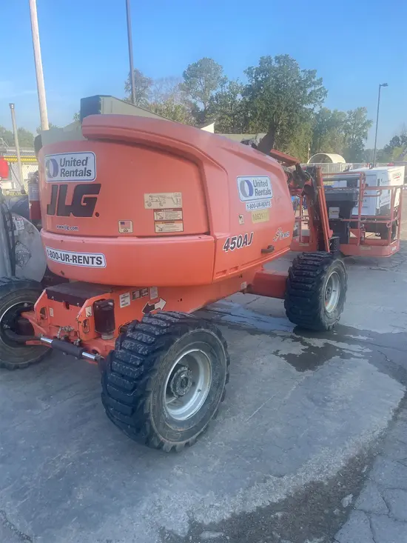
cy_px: 272
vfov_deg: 67.3
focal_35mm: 26
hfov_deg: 53.1
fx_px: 407
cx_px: 204
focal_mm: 4.2
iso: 32
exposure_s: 1/875
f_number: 1.6
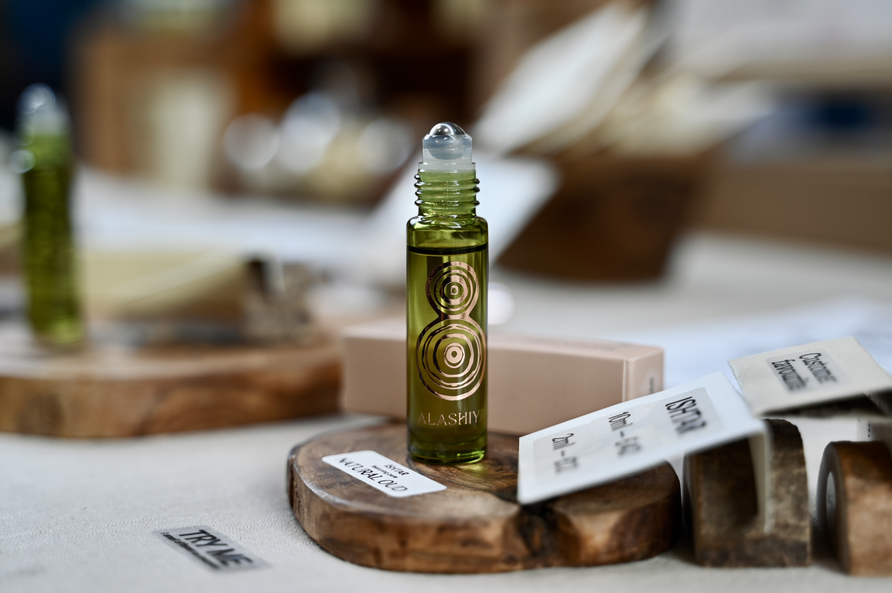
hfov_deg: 37.5
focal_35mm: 53
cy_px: 296
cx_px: 446
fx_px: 1312
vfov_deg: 25.5
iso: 320
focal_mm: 53
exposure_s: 1/250
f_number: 2.8
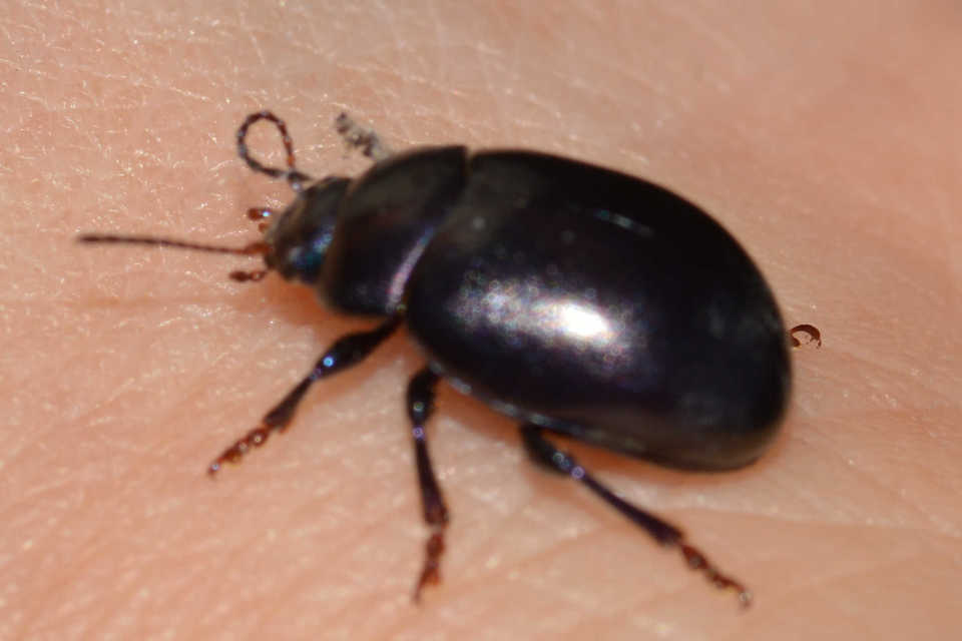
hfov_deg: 13.7
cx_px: 481
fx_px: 4008
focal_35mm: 150
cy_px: 320
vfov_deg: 9.1
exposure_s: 1/200
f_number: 20
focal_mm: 100
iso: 100
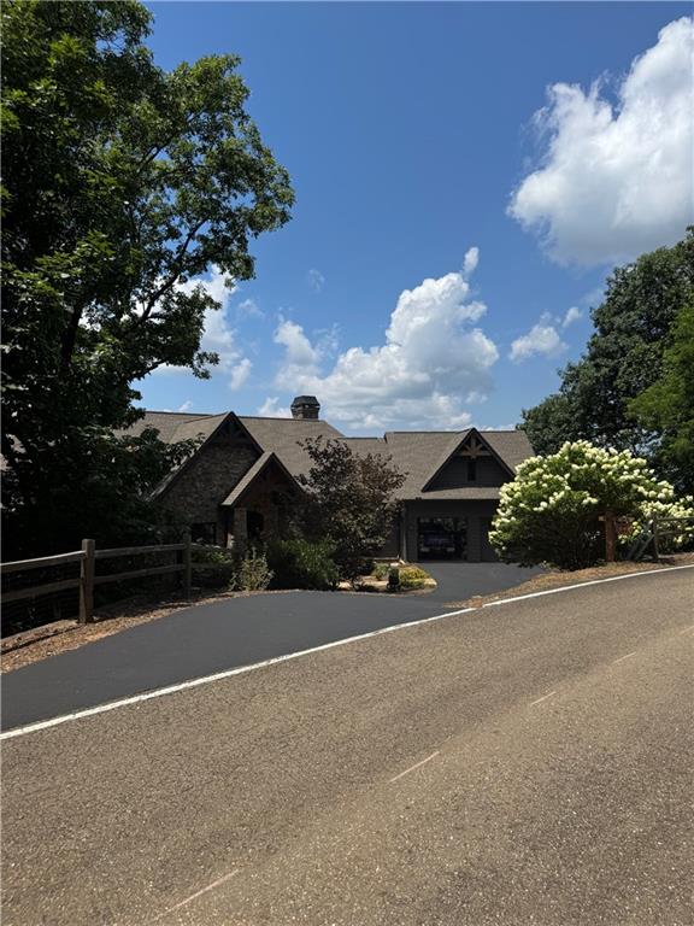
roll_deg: +1.0
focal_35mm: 24
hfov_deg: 56.8
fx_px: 642
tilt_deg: +0.6
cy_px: 463
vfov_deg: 71.6
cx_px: 347
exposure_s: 1/5814
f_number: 1.78
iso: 80
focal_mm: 6.76
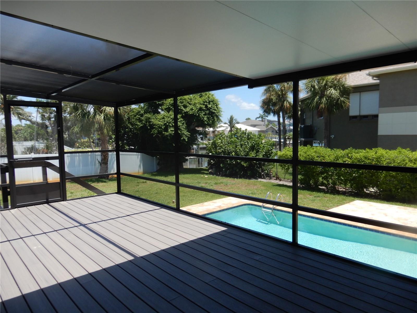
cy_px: 156
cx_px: 208
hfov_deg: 71.6
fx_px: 289
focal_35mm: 24
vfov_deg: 56.8
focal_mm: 4.3
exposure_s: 1/320
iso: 80
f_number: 3.4
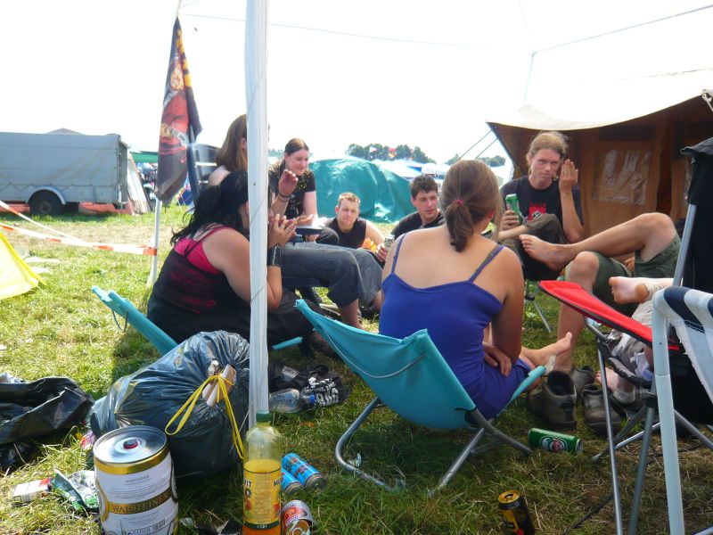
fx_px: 577
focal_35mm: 28
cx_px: 356
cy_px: 268
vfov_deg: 49.7
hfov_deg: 63.4
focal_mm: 4.6
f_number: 2.8
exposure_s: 1/400
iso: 100
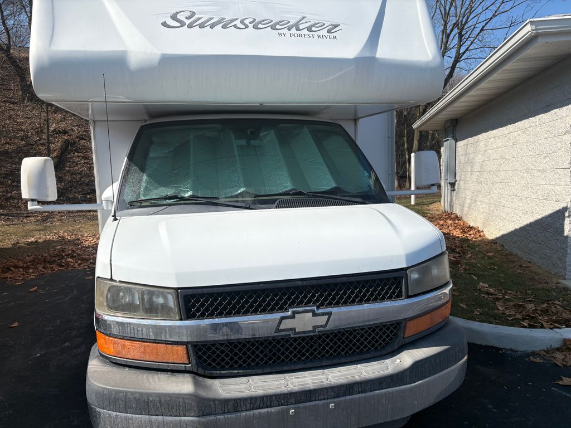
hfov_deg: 67.3
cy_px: 214
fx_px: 429
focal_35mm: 26
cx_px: 286
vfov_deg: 53.1
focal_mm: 5.96
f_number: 1.6
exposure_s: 1/4950
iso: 50
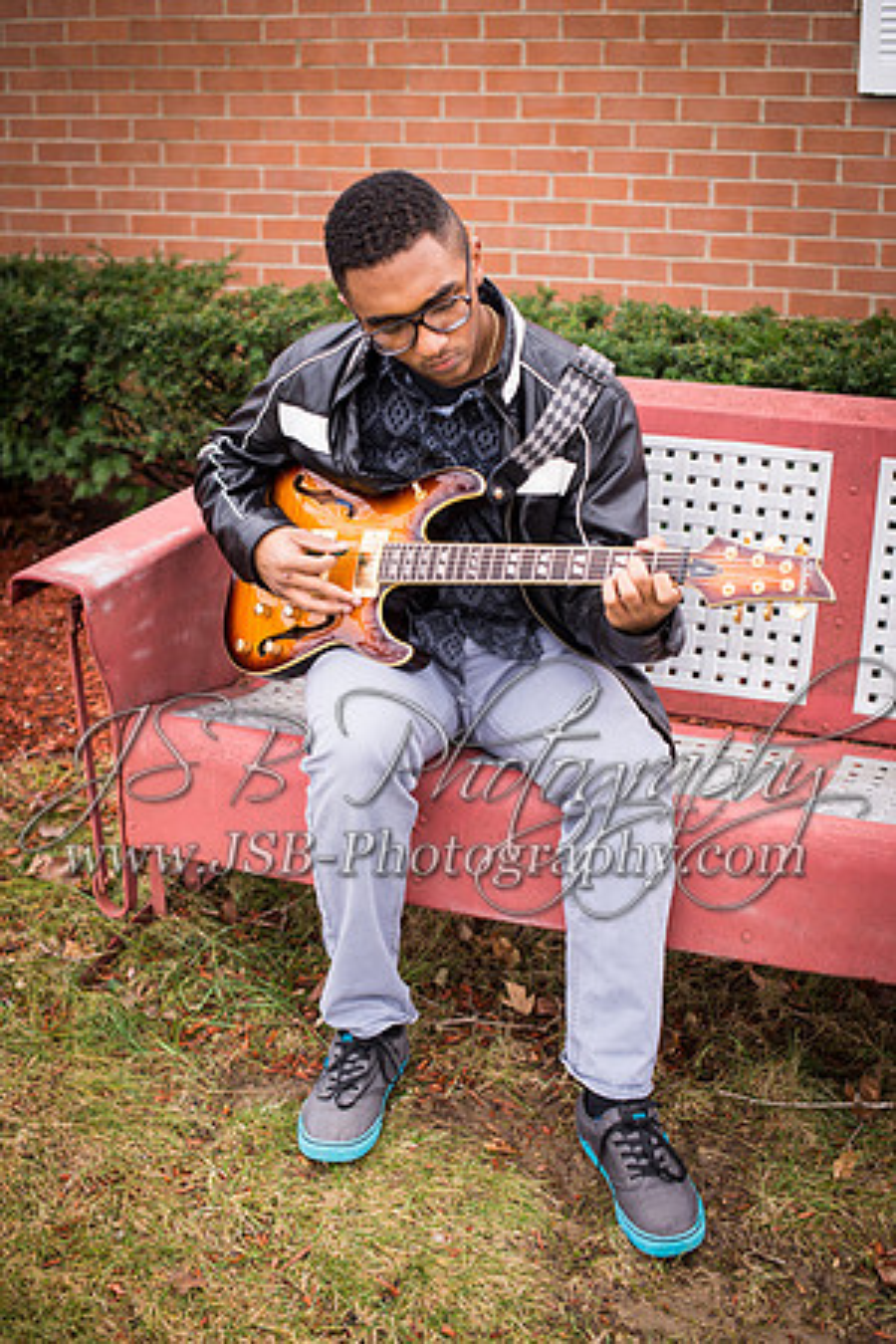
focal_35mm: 50
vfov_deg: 39.6
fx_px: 1867
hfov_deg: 27.0
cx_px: 448
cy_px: 672
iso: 200
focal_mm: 50
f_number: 2.8
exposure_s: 1/80
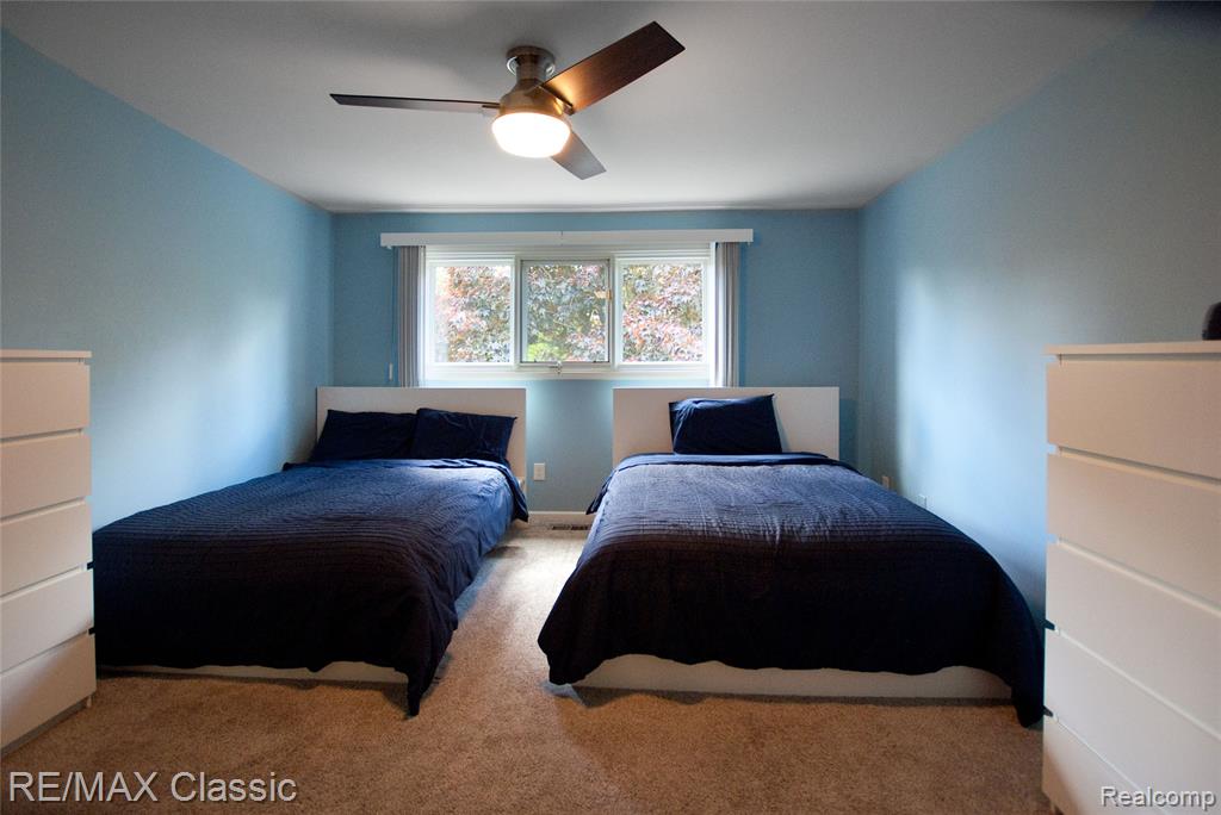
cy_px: 408
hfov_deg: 100.4
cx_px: 610
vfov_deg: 77.4
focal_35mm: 15
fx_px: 509
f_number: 3.5
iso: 800
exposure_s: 1/80
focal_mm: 10
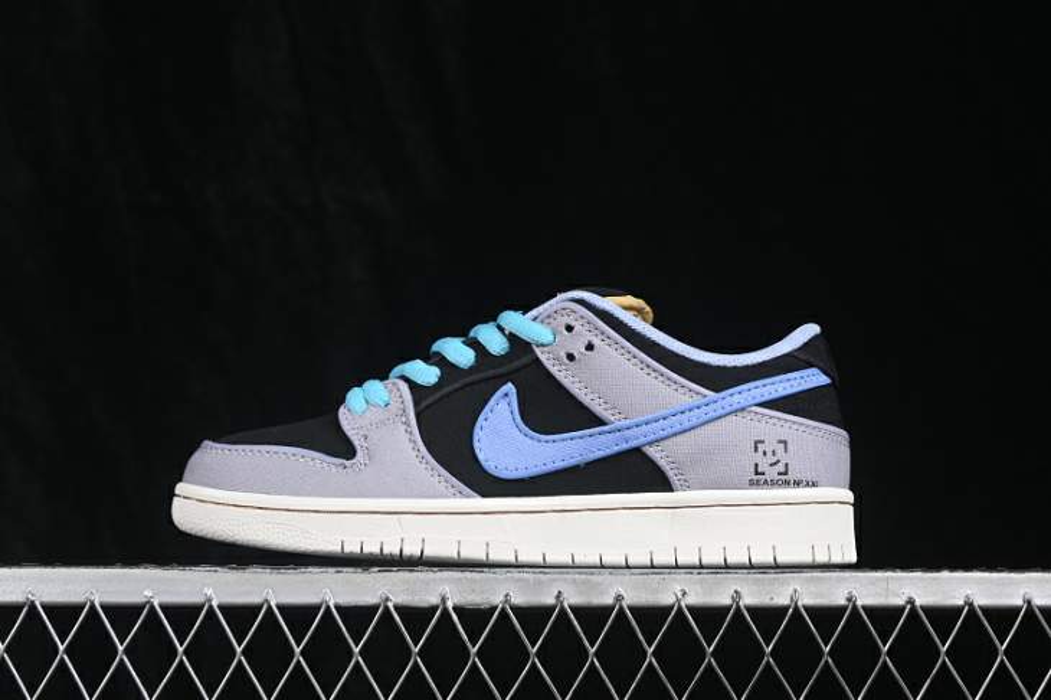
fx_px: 2188
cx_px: 526
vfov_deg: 18.2
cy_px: 350
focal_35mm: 75
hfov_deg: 27.0
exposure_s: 1/80
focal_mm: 50
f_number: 7.1
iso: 160
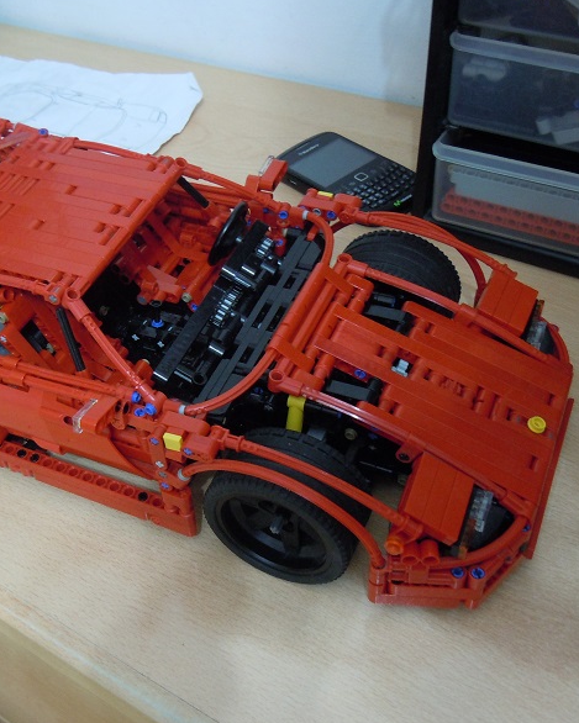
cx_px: 137
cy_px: 357
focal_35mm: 40
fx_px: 857
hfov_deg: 36.4
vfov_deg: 45.8
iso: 400
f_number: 3.5
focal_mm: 5.4
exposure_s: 1/5
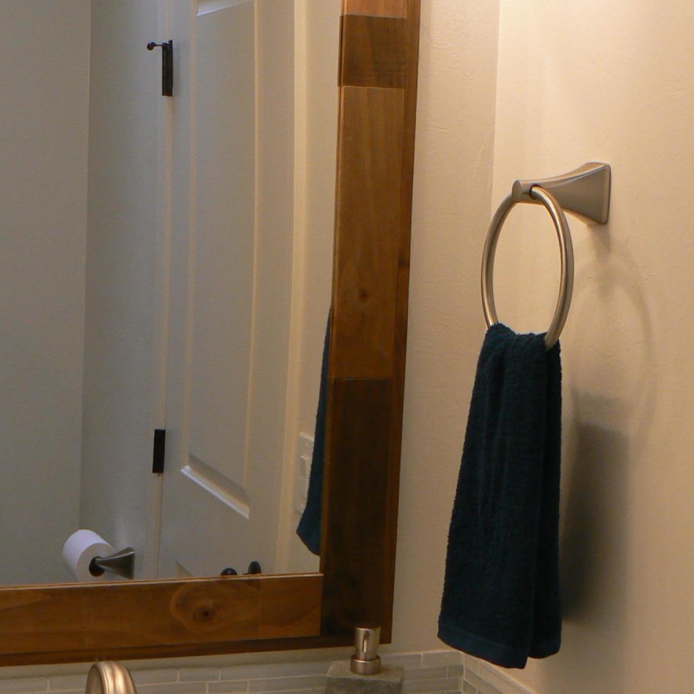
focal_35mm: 72
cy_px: 473
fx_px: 1633
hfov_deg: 23.8
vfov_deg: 23.9
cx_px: 192
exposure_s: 1/40
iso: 80
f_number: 2.8
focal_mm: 6
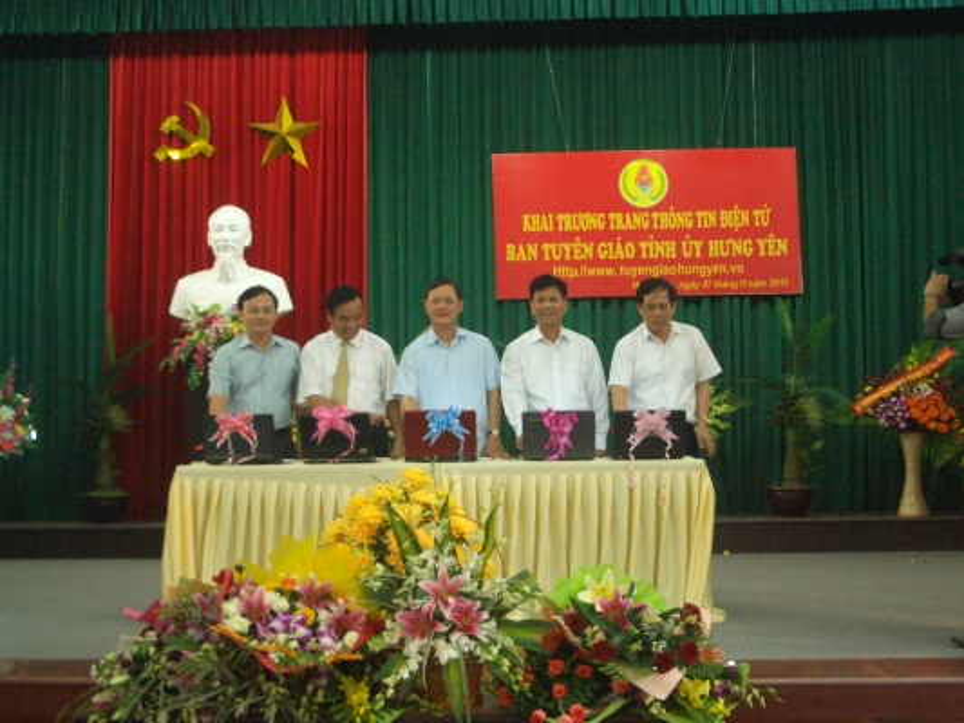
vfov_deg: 29.7
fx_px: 1365
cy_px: 362
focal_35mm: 49
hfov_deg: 38.9
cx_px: 482
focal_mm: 8.2
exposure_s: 1/8
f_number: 3.1
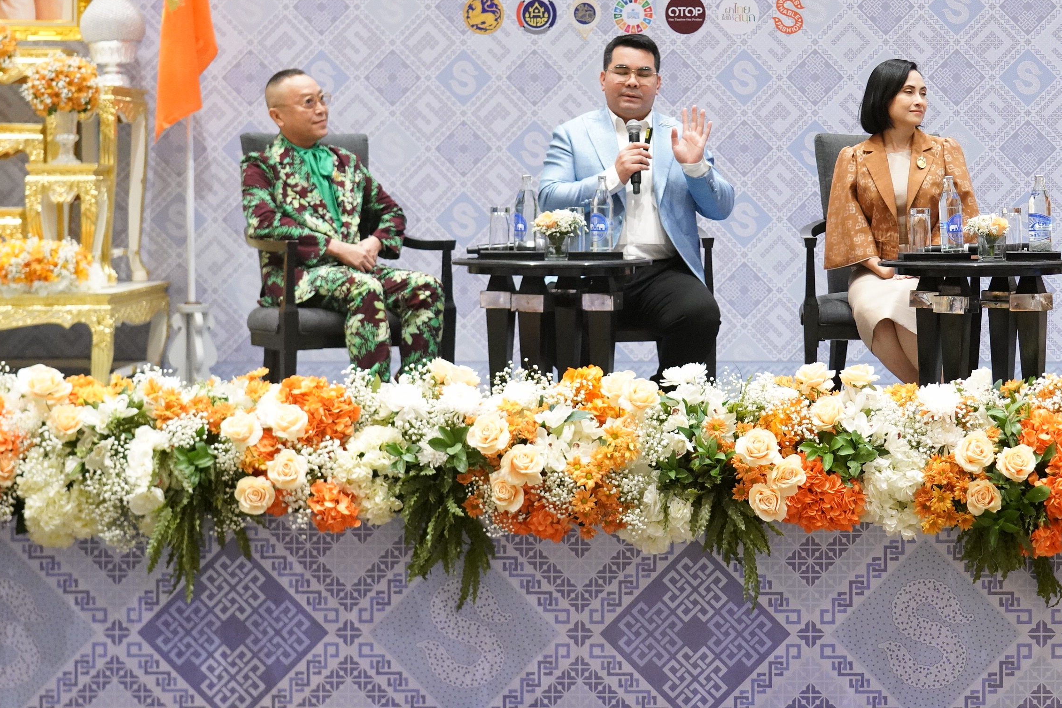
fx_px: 2183
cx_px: 618
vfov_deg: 18.3
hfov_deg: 27.3
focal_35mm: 74
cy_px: 182
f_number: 4
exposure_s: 1/125
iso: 6400
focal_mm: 42
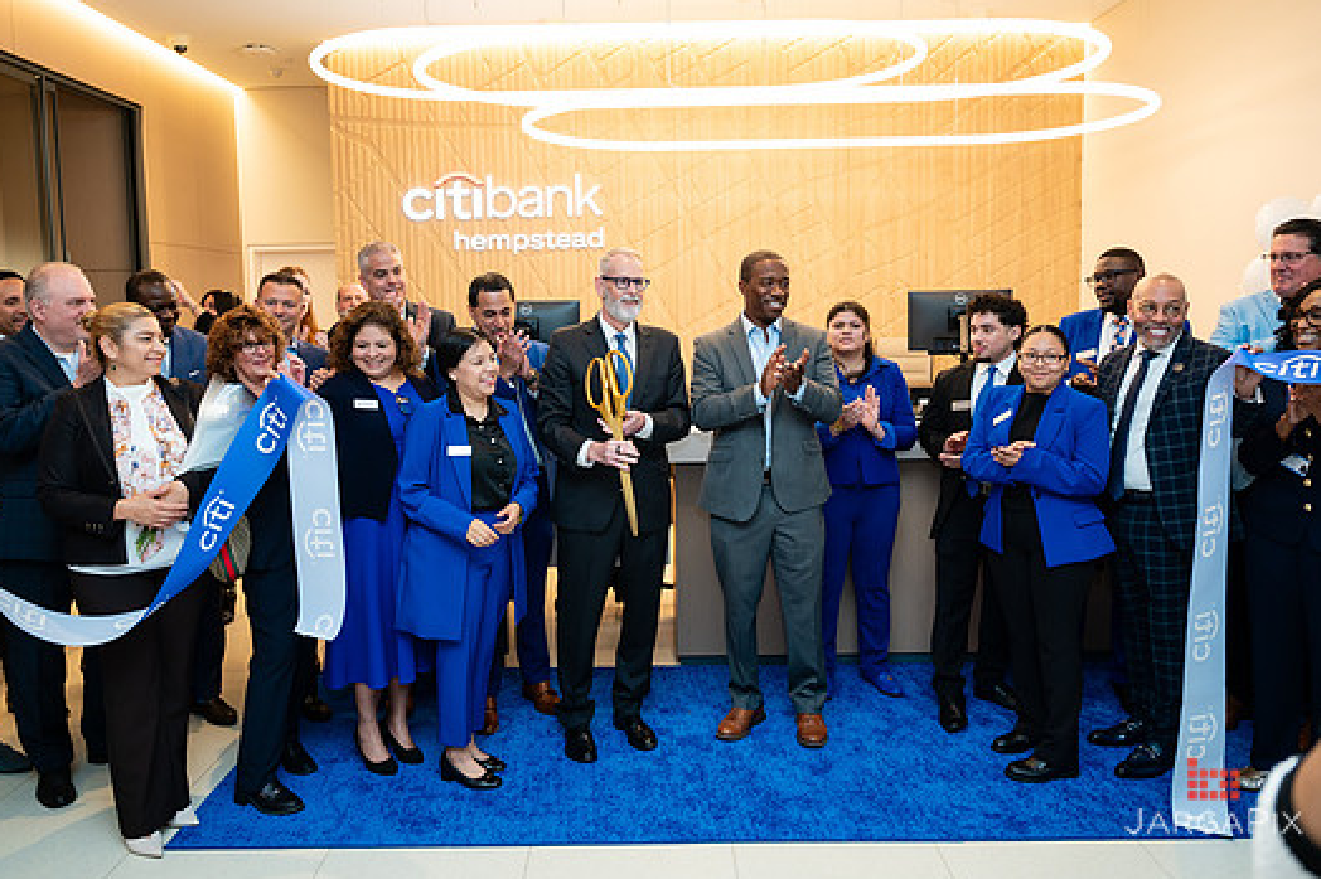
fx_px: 1027
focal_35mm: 28
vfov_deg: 46.3
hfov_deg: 65.5
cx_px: 635
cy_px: 403
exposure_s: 1/200
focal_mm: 24
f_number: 3.2
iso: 400
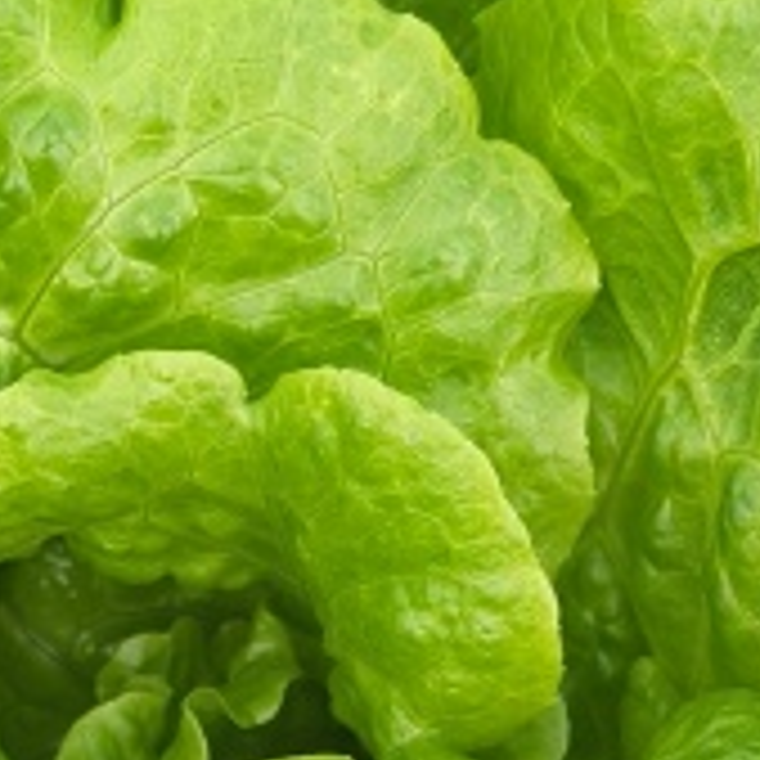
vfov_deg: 11.5
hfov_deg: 11.9
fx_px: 3602
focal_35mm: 145
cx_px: -9
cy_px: 1162
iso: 80
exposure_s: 1/338
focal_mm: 4.84
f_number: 1.8
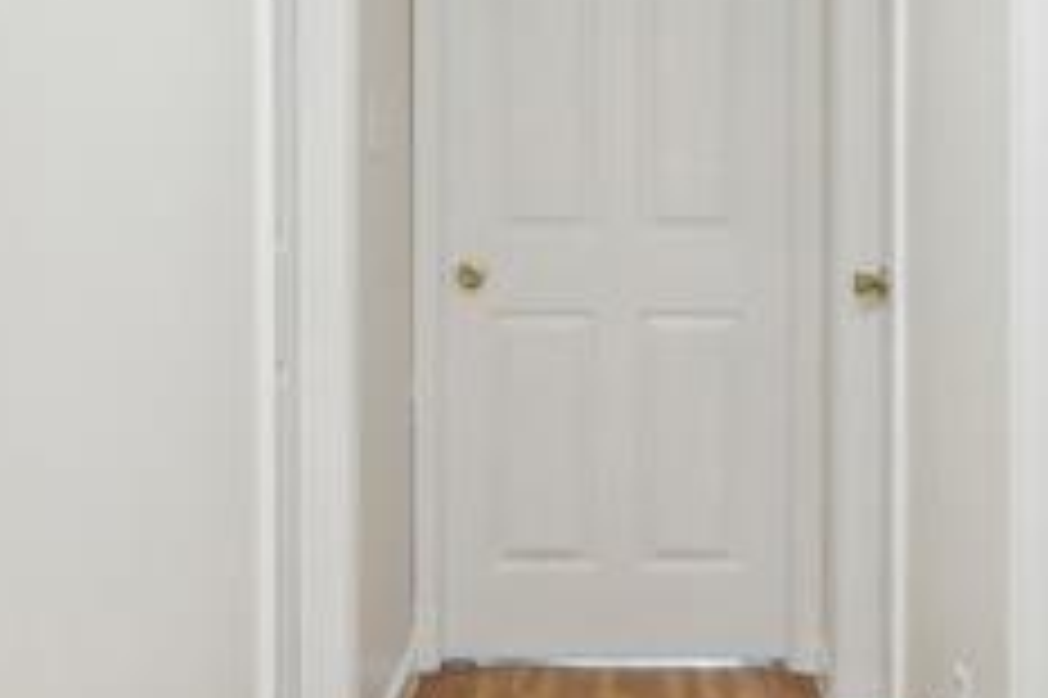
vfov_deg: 20.5
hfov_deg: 30.5
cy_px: 203
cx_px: 621
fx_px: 1920
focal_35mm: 66
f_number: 8
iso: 250
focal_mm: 9.7
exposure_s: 1/10
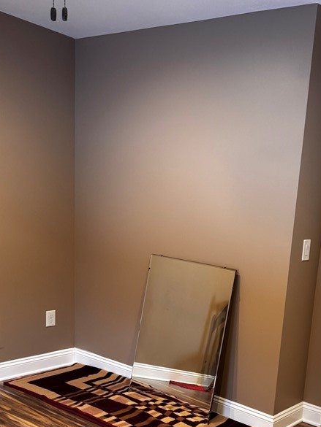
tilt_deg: -15.2
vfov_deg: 43.2
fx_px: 519
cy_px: 327
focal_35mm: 42
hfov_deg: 33.6
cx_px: 246
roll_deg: -4.3
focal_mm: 6.76
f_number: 1.78
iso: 200
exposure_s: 1/60
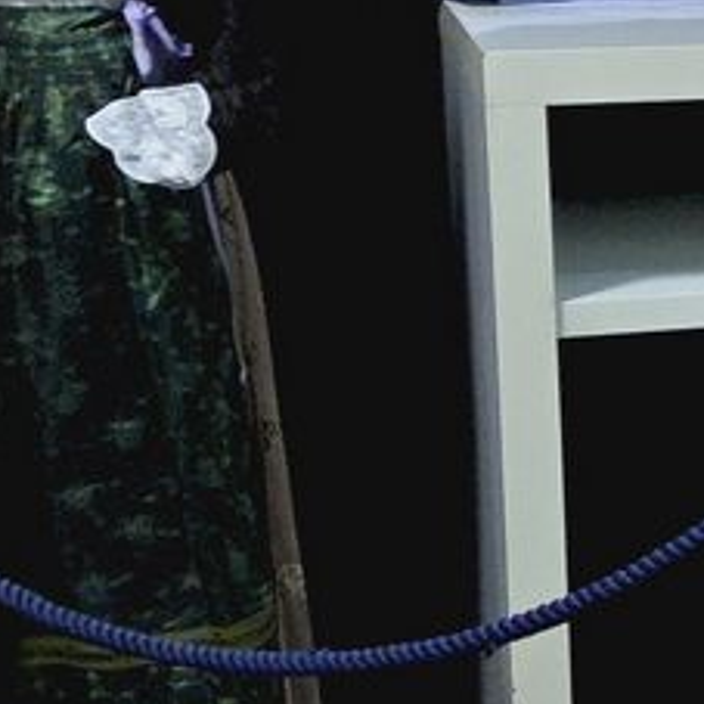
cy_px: 229
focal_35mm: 129
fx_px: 2968
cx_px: 1672
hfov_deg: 11.3
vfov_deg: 13.5
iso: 500
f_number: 1.8
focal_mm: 5.4
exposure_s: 1/100
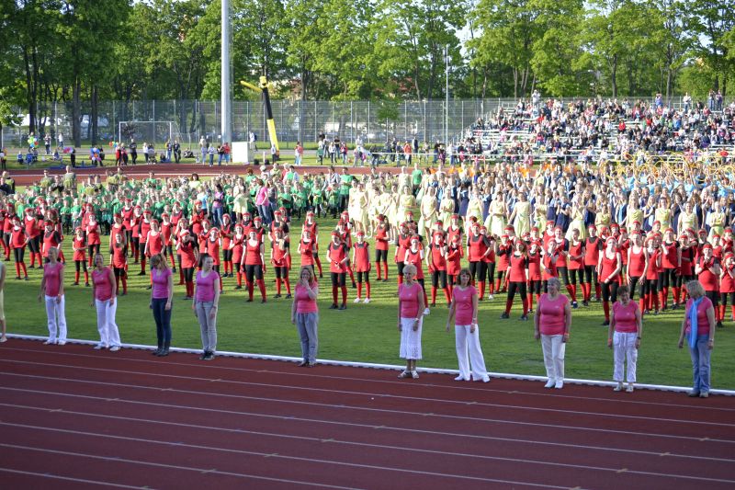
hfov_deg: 22.6
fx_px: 1837
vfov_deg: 15.2
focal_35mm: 90
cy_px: 245
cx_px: 368
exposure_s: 1/800
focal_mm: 60
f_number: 4.2
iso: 400
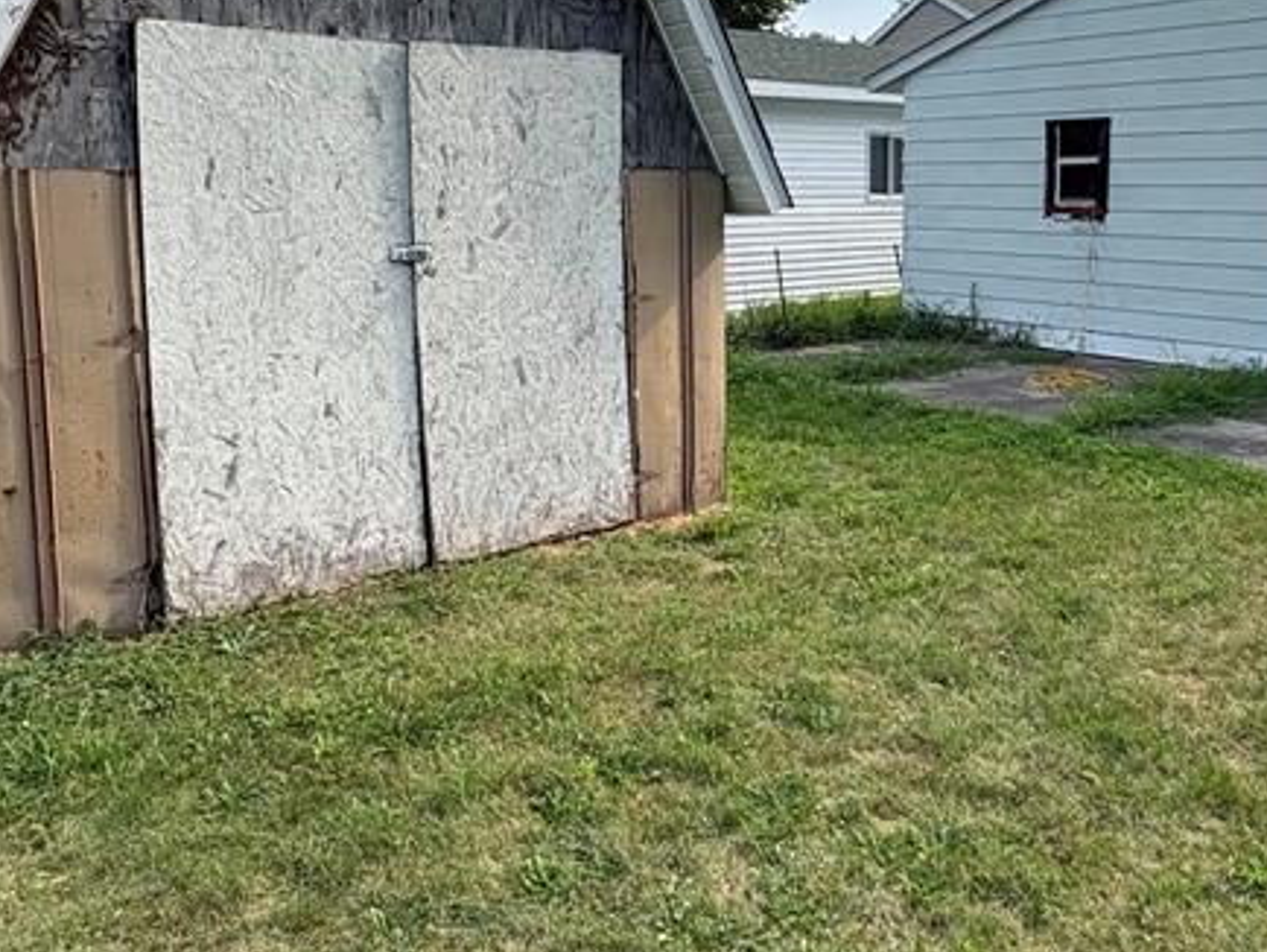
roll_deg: +0.0
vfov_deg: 42.3
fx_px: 1209
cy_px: 307
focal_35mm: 33
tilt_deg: -4.6
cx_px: 782
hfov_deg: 54.8
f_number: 2.2
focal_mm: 2.22
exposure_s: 1/879
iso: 64
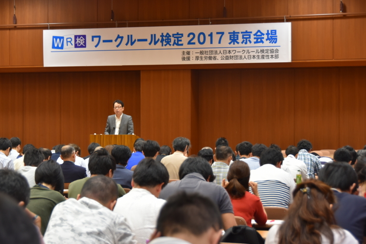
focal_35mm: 101
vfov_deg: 13.6
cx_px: 150
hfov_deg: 20.2
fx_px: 1027
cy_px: 115
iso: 640
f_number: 4.8
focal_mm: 56
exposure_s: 1/60
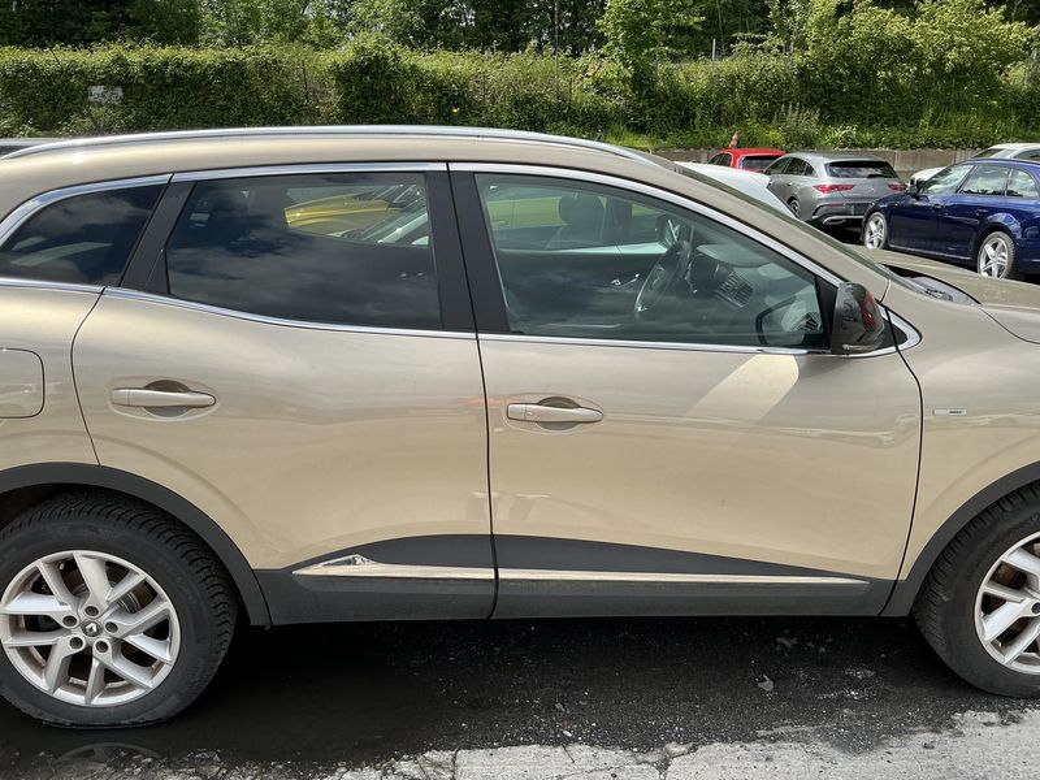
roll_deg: -1.9
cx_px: 520
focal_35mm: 28
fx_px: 841
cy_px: 390
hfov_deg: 63.4
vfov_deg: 49.7
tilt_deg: -15.8
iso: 25
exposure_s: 1/1168
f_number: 1.8
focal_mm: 3
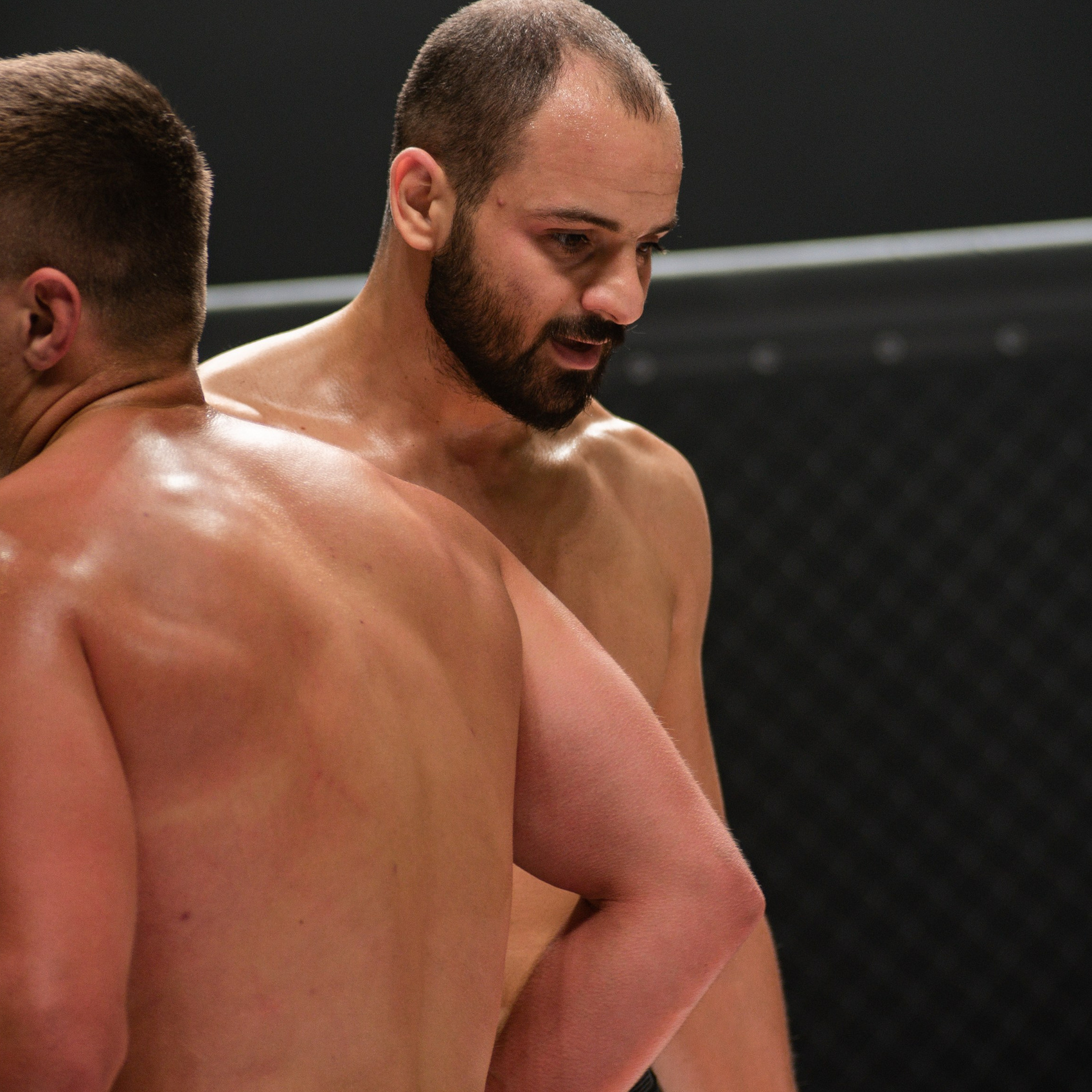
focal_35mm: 174
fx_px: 6210
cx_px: 489
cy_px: 505
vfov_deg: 10.0
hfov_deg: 10.0
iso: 1000
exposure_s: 1/640
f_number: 4
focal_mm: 125
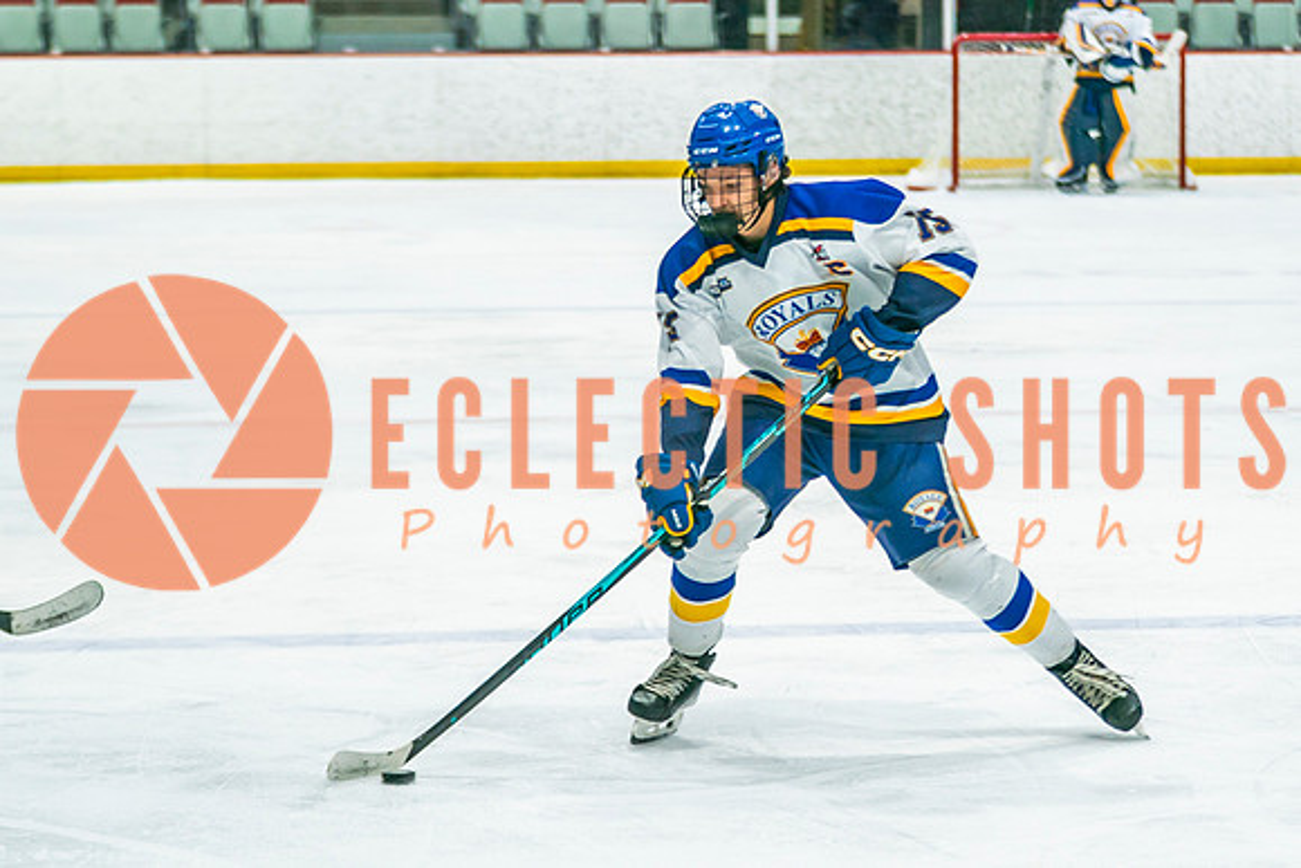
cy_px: 474
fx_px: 6707
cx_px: 751
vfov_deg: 7.4
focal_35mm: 186
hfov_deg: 11.1
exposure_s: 1/640
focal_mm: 95
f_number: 2.8
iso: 320
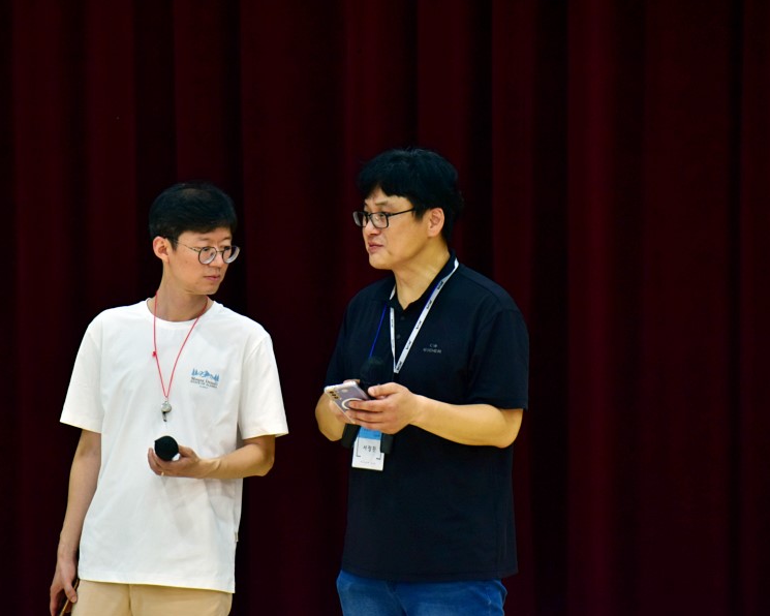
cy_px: 309
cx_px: 345
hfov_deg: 6.5
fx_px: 6781
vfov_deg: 5.2
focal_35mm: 298
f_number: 6.3
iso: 800
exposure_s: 1/50
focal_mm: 175
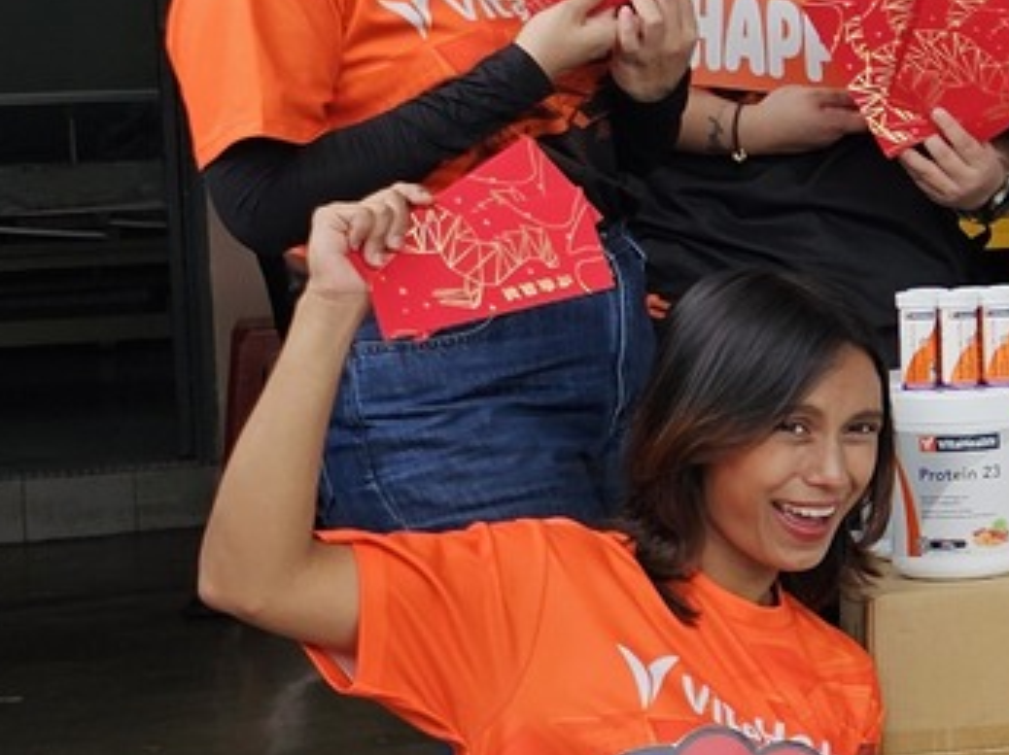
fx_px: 3874
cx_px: 2103
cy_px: 230
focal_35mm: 133
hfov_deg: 12.7
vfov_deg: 11.1
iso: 10
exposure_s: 1/124
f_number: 1.7
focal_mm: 6.3
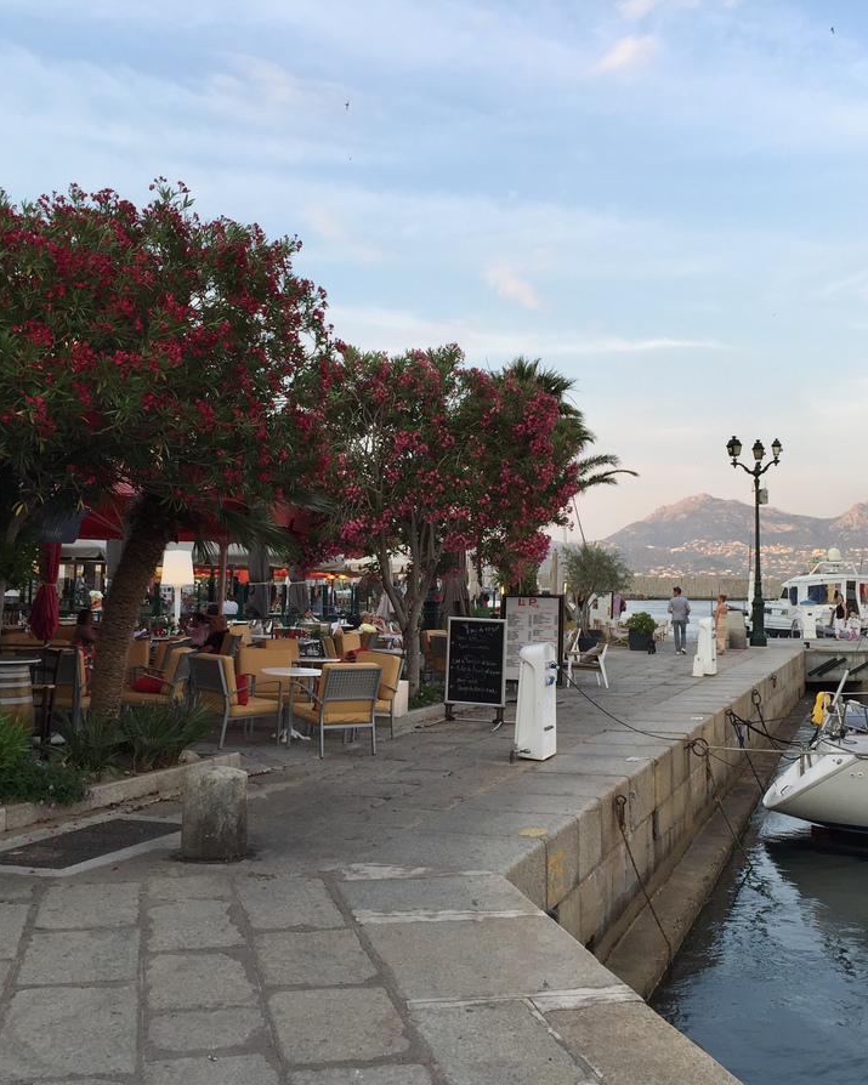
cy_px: 545
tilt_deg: +2.1
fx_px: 1220
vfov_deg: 47.9
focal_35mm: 38
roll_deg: -1.3
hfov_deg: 39.1
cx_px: 470
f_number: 2.2
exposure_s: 1/425
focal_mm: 4.15
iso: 32
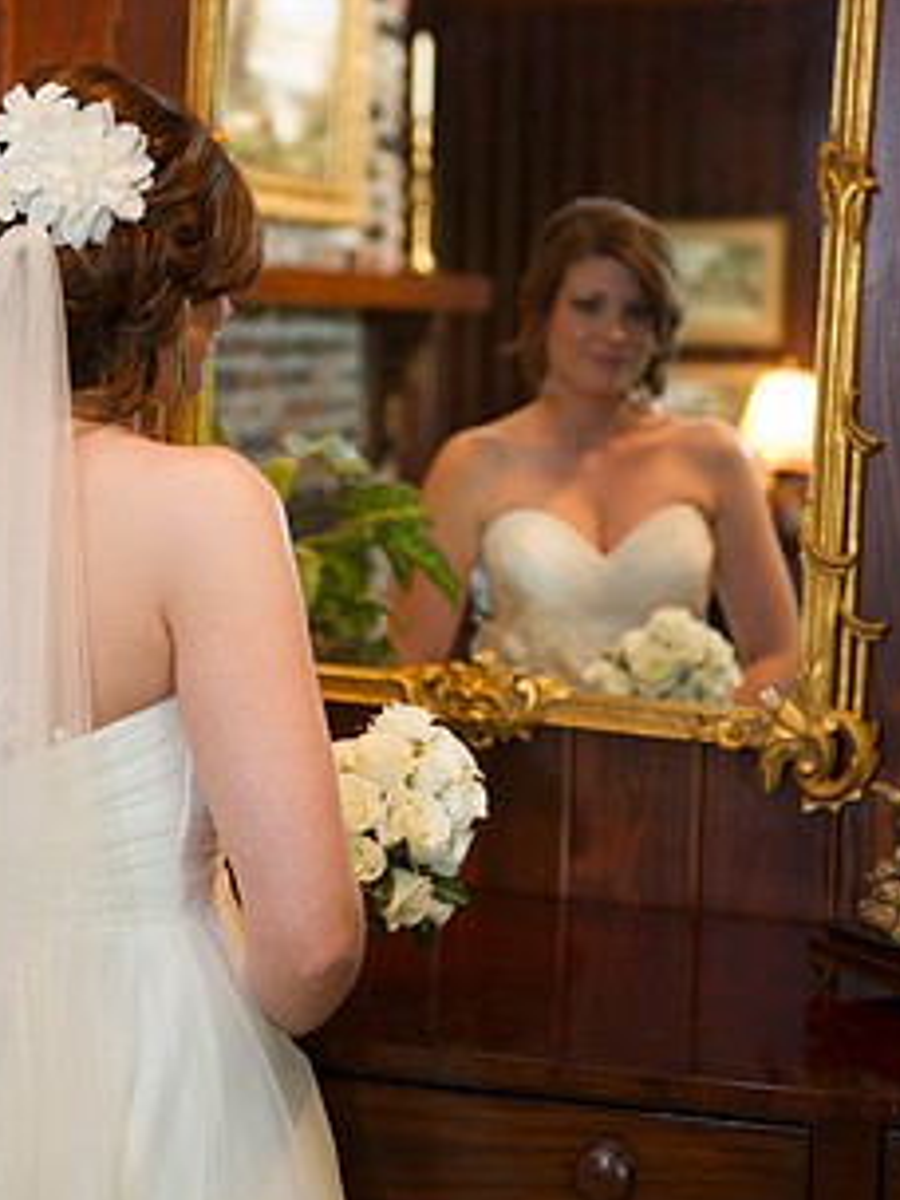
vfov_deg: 27.3
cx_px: 409
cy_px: 462
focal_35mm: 71
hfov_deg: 20.7
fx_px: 2461
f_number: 2.8
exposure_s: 1/80
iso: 1250
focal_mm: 50
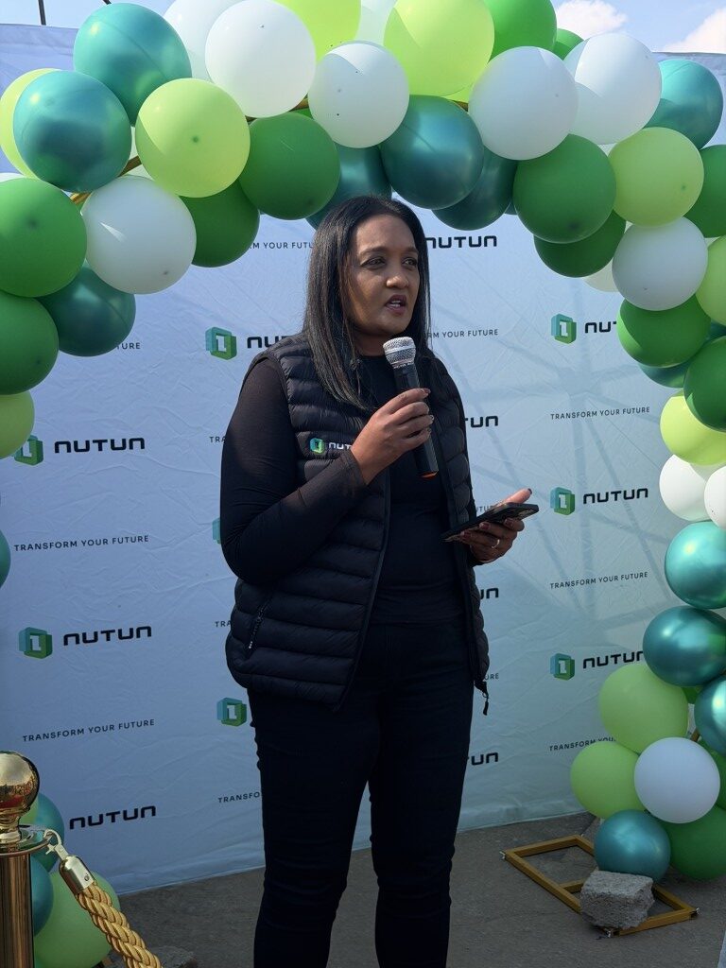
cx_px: 363
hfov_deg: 30.3
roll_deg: +3.1
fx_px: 1342
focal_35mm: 48
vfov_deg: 39.7
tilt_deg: -2.2
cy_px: 484
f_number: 1.78
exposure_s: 1/2415
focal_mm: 6.76
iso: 64
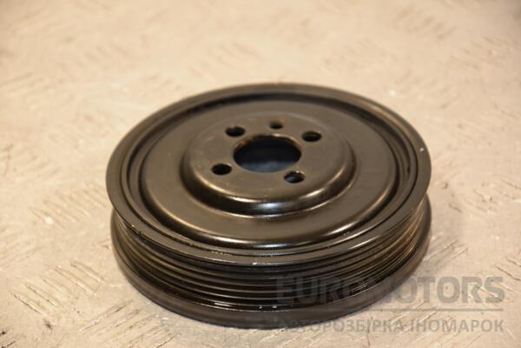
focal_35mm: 158
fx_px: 2279
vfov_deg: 8.7
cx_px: 260
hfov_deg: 13.0
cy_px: 174
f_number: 5.6
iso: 800
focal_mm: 105
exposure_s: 1/100
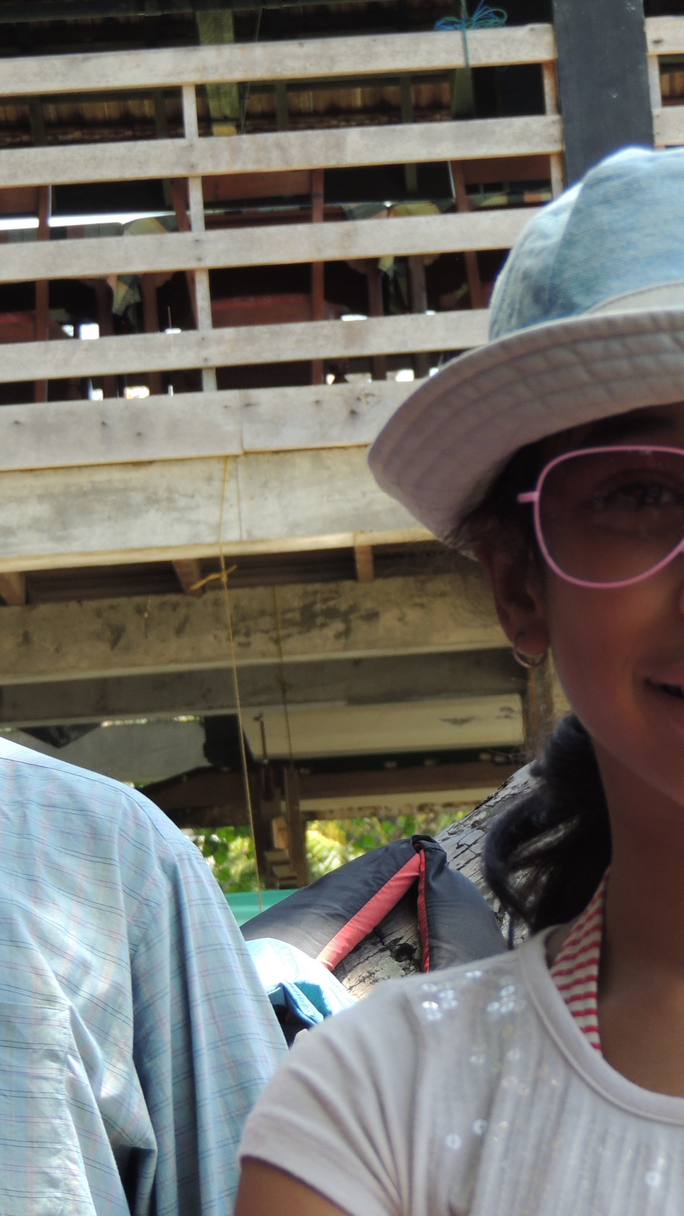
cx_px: 554
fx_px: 4224
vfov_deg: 16.4
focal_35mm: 131
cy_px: 609
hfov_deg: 9.2
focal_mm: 16
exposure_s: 1/100
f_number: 4.1
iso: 110
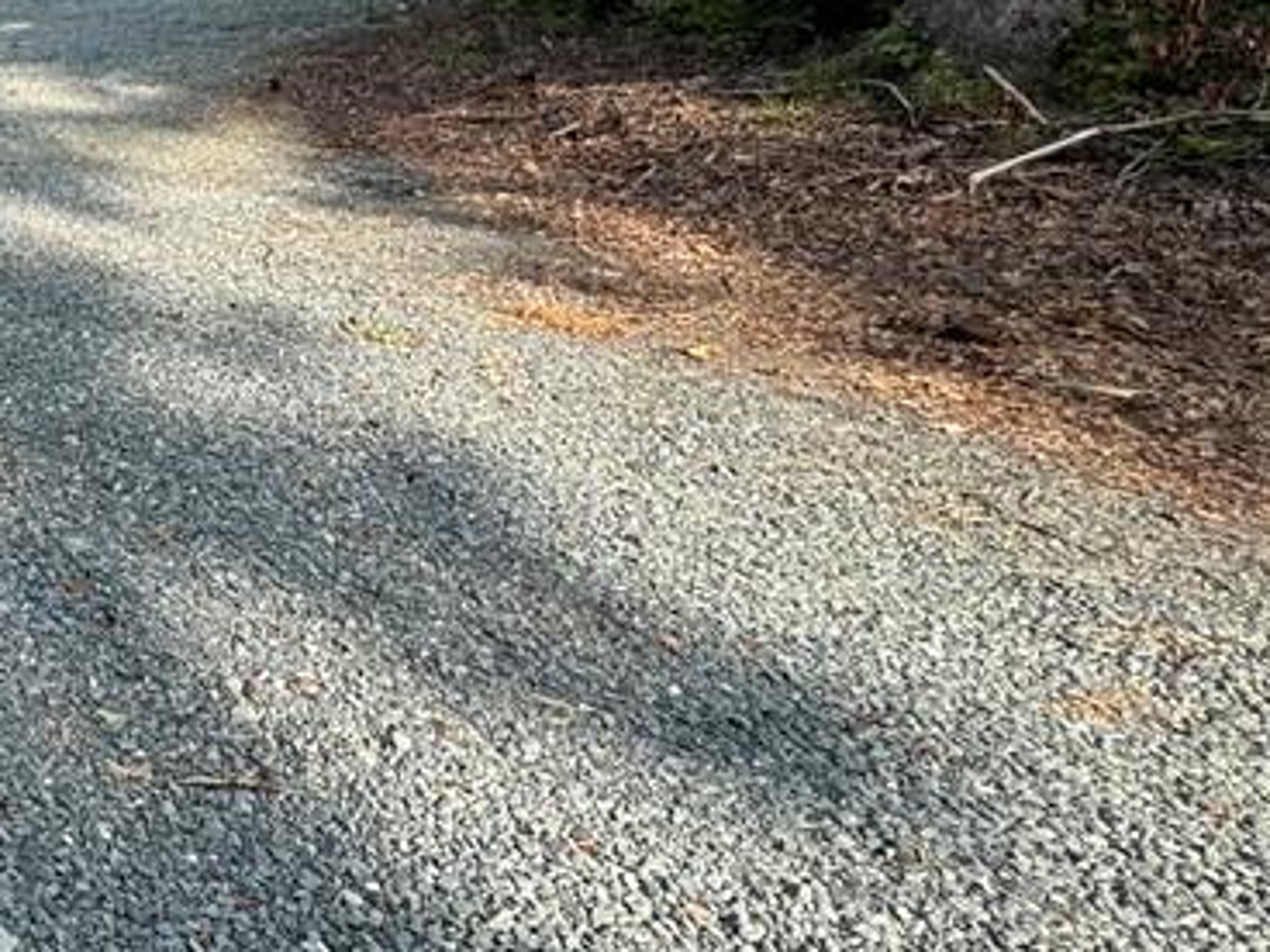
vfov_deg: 35.6
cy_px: 193
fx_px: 1431
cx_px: -342
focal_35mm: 39
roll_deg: -2.9
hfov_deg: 35.0
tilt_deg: -9.1
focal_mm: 2.22
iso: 40
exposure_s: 1/591
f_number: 2.2
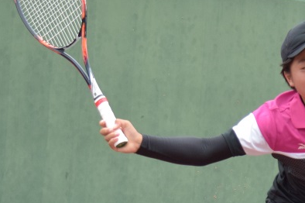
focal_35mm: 236
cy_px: 193
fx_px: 1998
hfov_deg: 8.6
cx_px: 384
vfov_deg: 5.8
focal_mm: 62
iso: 640
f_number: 4.5
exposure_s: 1/1600
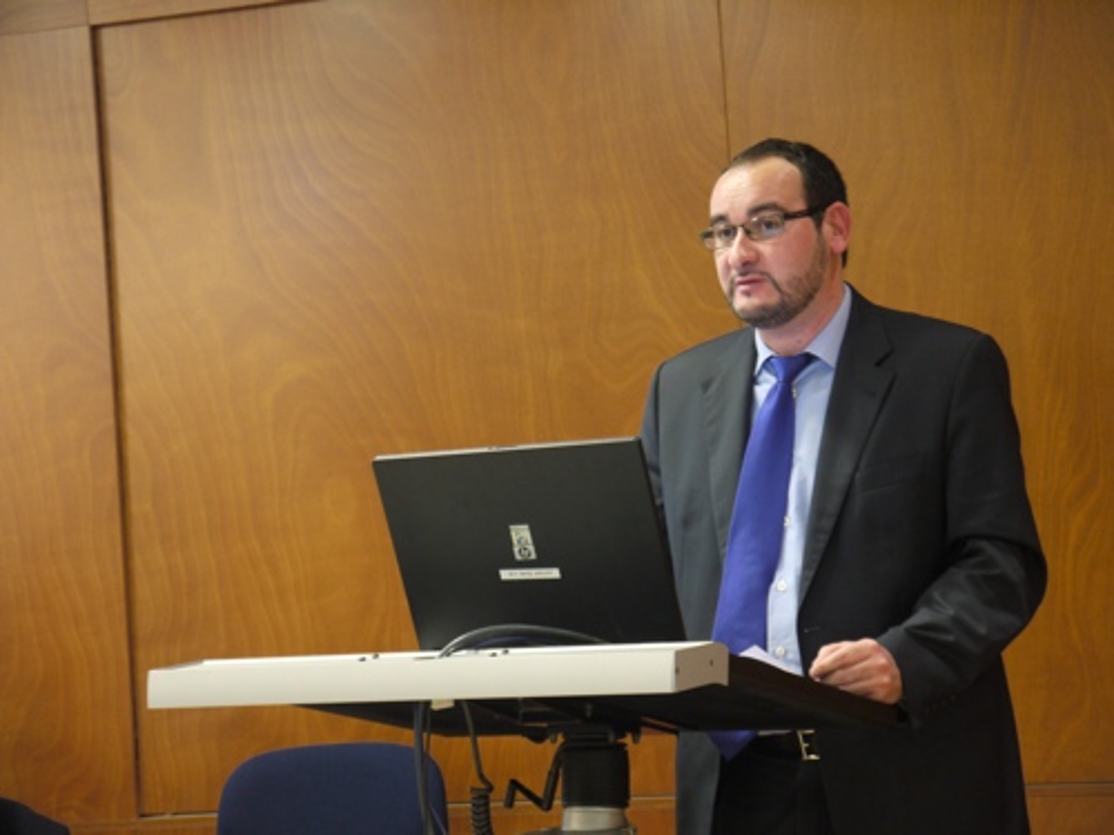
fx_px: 2703
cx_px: 557
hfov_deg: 23.3
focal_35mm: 84
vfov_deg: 17.6
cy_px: 418
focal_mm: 42
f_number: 5.6
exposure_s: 1/8
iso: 400
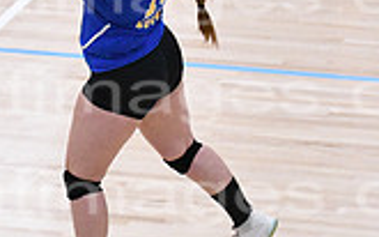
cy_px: 47
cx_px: 0
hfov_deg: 4.7
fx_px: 4564
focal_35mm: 442
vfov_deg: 3.0
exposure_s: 1/1000
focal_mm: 82
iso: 6400
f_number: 3.2
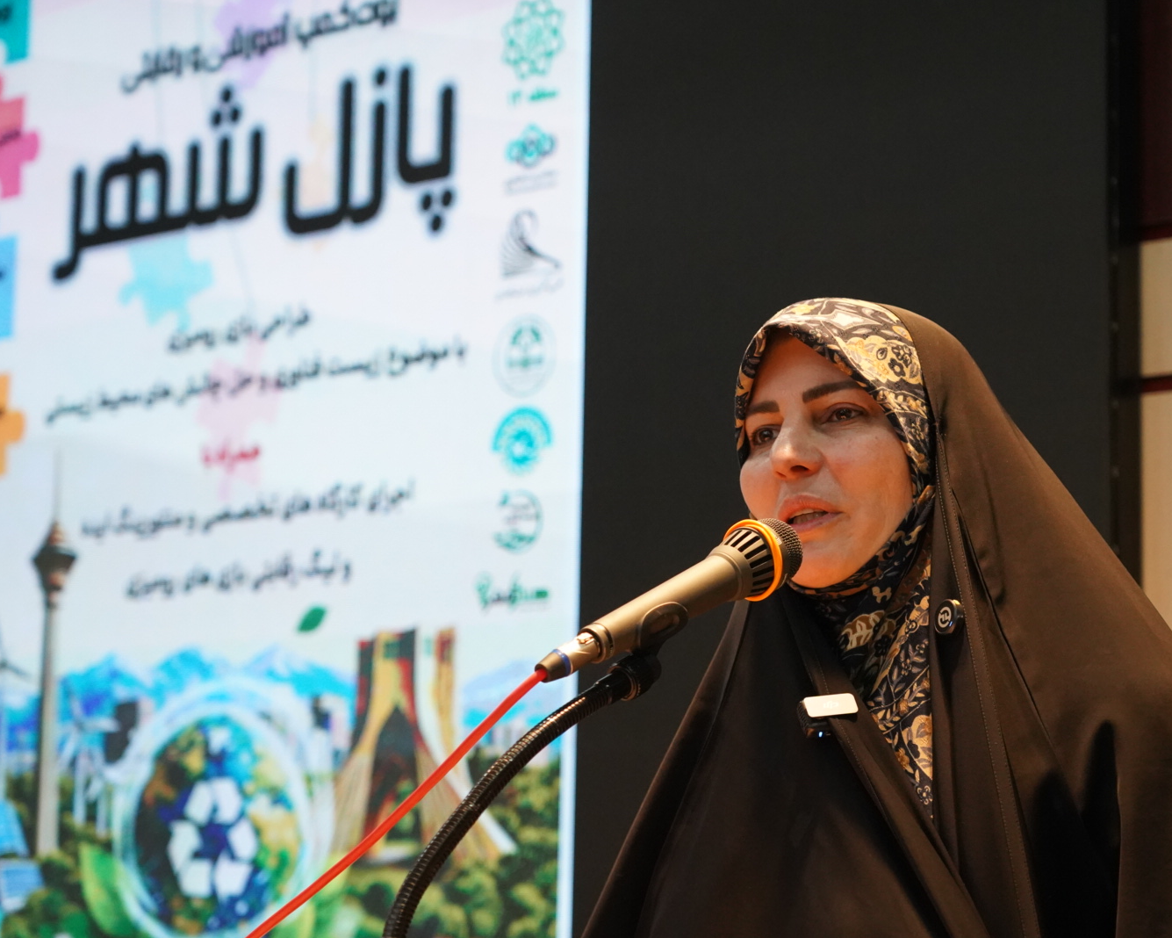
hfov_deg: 23.0
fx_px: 2879
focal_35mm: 83
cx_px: 648
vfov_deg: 18.5
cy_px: 473
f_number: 4.5
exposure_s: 1/500
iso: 8000
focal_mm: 73
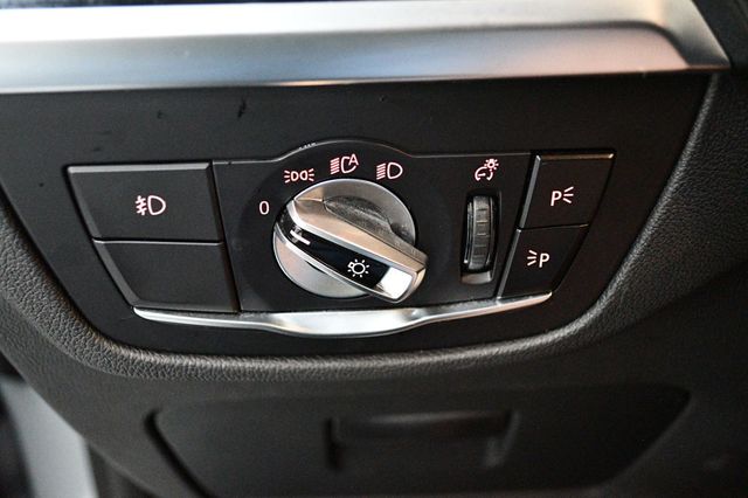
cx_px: 374
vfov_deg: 28.0
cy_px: 249
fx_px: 997
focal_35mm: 48
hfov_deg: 41.1
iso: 10000
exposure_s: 1/60
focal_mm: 32
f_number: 4.8
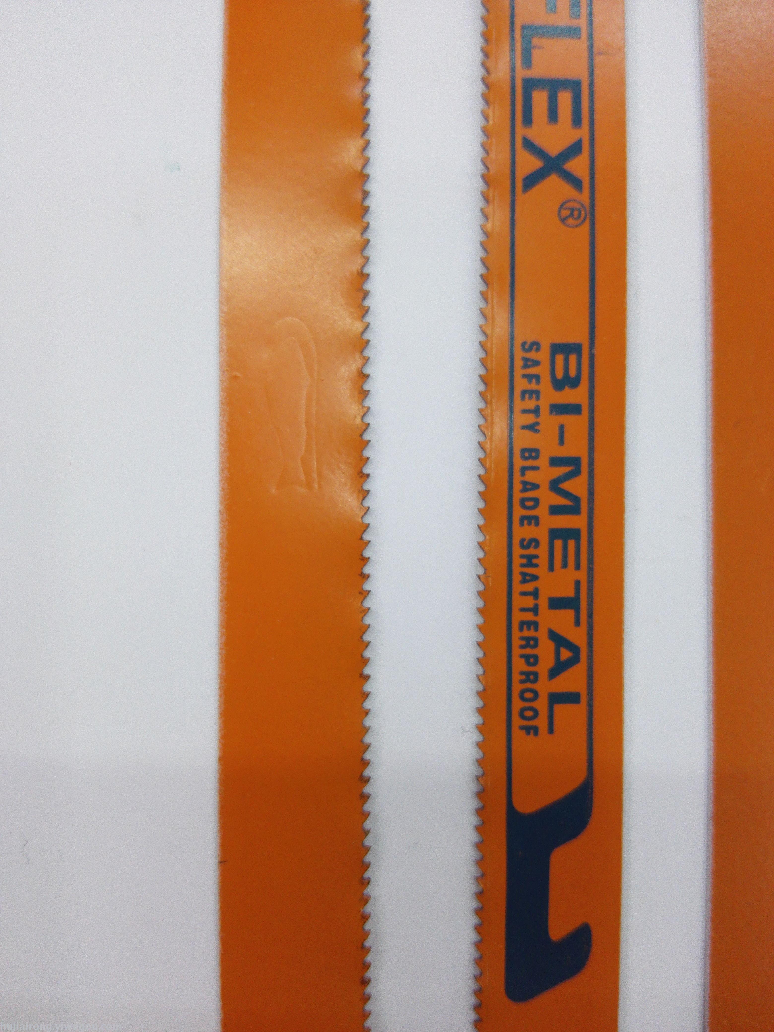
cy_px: 516
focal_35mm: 29
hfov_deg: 48.2
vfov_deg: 61.7
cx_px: 387
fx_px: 865
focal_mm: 3.8
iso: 125
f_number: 2
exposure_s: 1/33.4
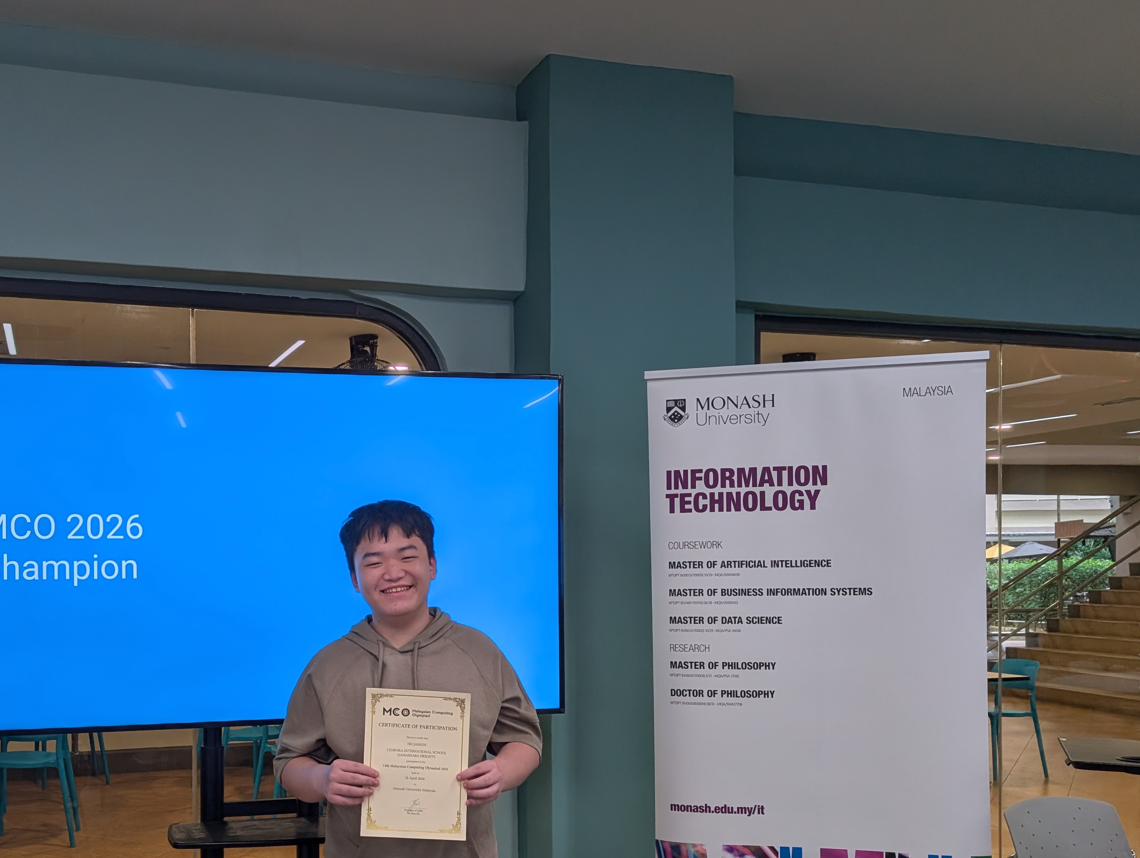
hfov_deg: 53.0
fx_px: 1121
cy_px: 576
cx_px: 398
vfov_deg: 41.3
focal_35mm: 34
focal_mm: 6.9
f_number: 1.68
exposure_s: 1/240
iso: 36
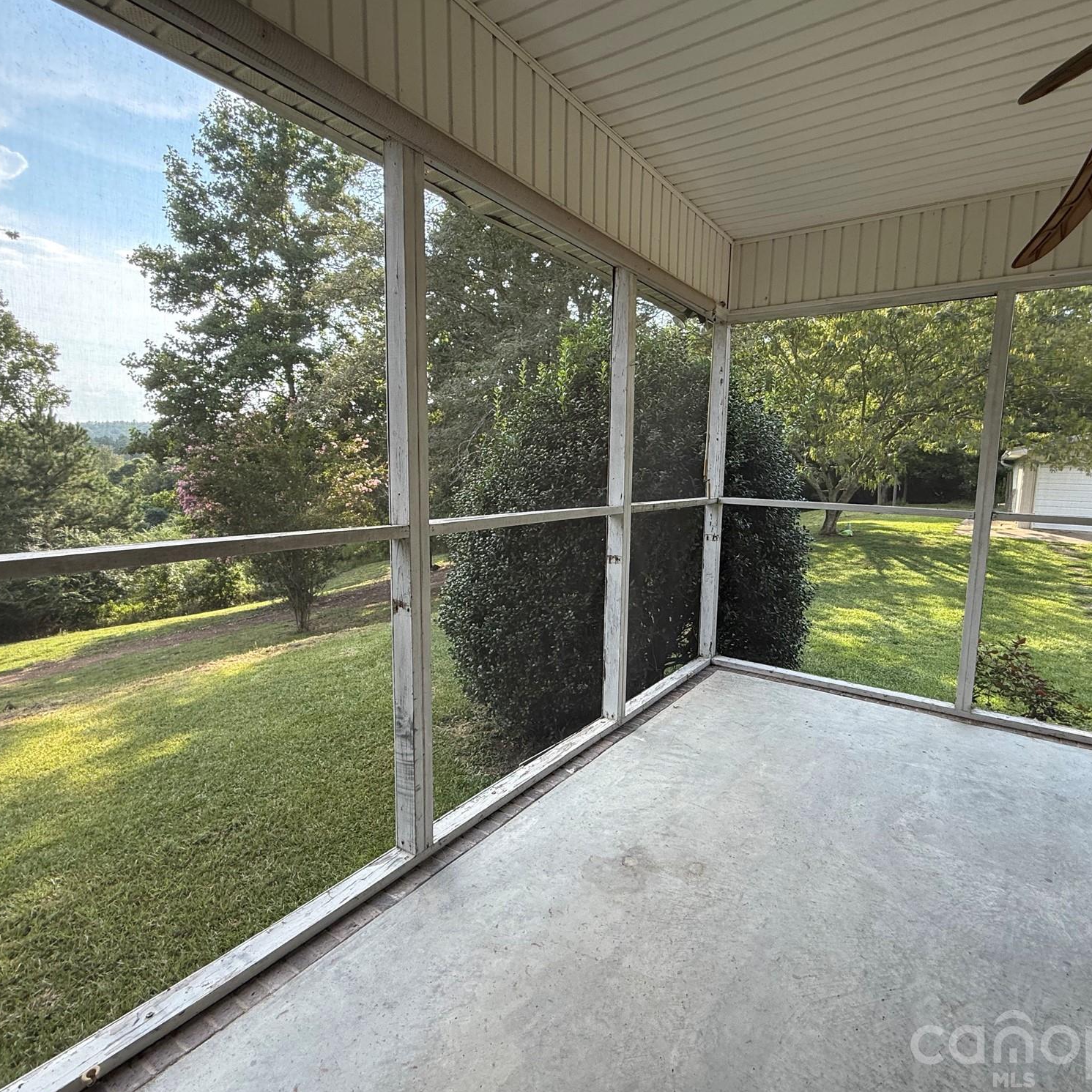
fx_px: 607
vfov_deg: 84.0
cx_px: 601
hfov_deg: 83.7
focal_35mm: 17
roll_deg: -2.1
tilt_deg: -6.2
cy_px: 538
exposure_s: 1/207
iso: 64
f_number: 2.2
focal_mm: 2.22
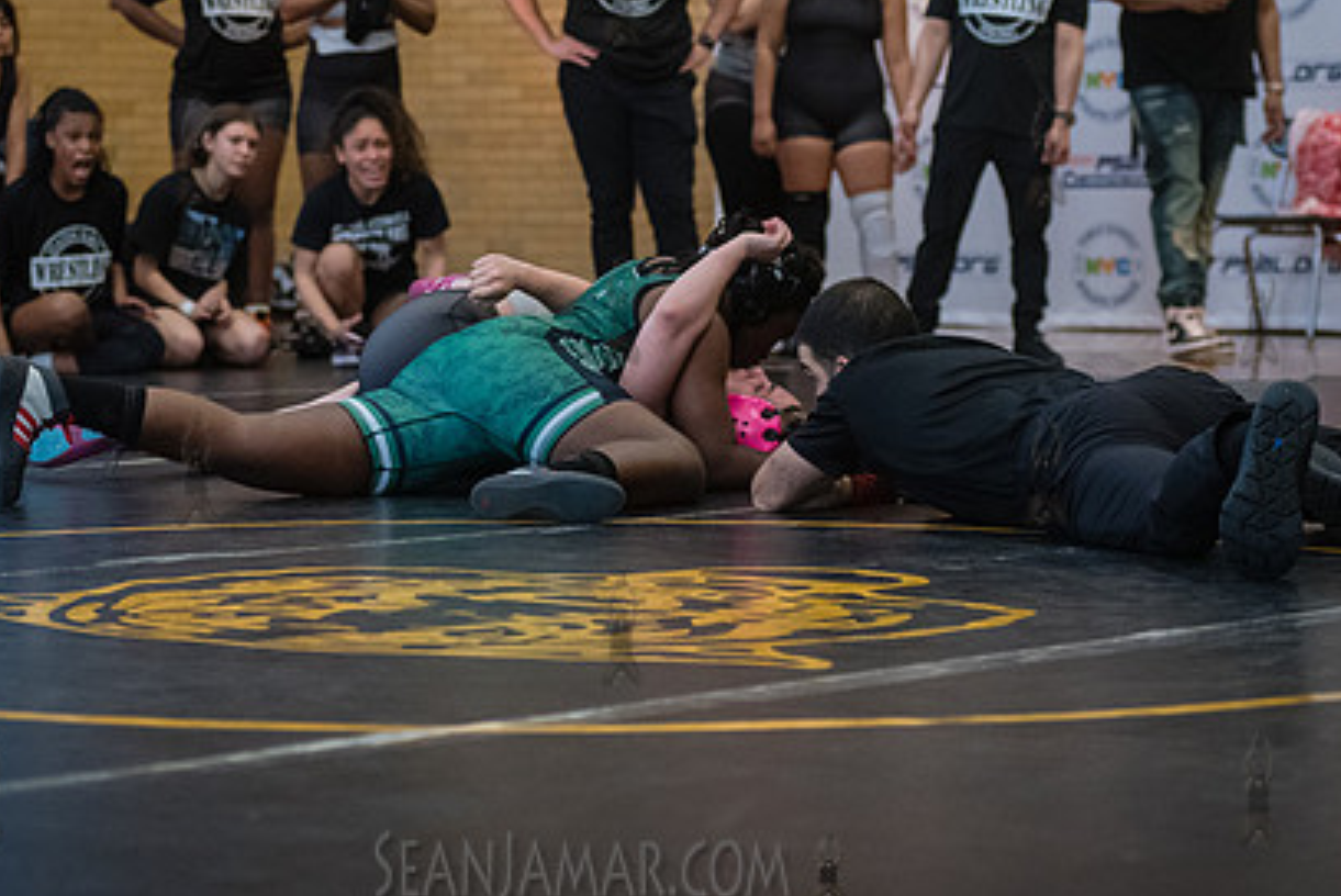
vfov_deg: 10.5
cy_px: 308
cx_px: 619
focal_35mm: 131
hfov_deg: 15.6
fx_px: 4883
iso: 5000
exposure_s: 1/400
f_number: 3.5
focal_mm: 92
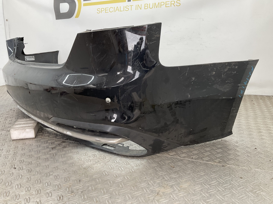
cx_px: 136
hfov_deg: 61.7
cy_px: 102
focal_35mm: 29
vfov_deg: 48.2
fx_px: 229
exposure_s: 1/100
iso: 25
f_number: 1.8
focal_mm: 3
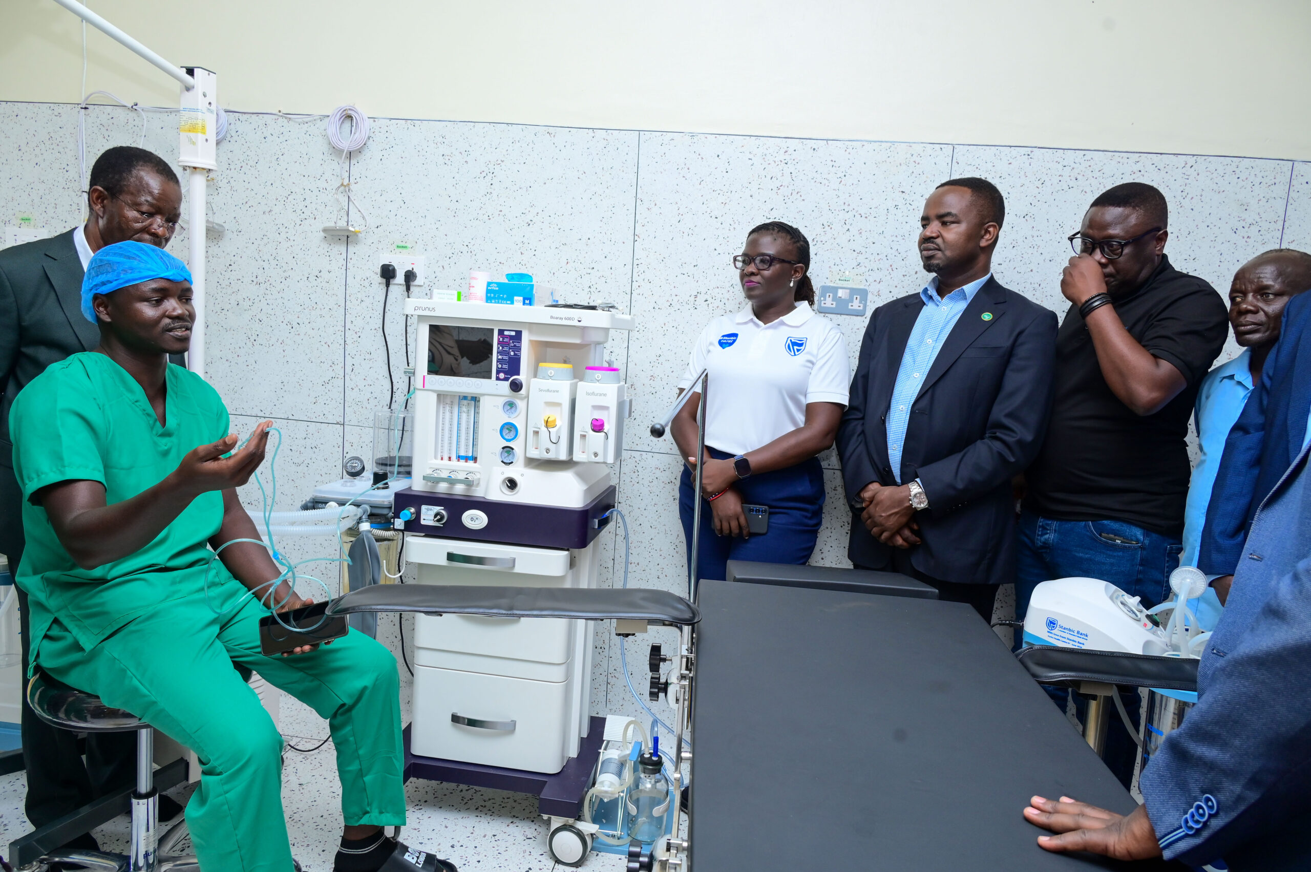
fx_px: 873
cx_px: 656
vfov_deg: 53.1
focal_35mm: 24
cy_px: 436
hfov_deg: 73.8
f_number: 7.1
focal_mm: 24
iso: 800
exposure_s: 1/160
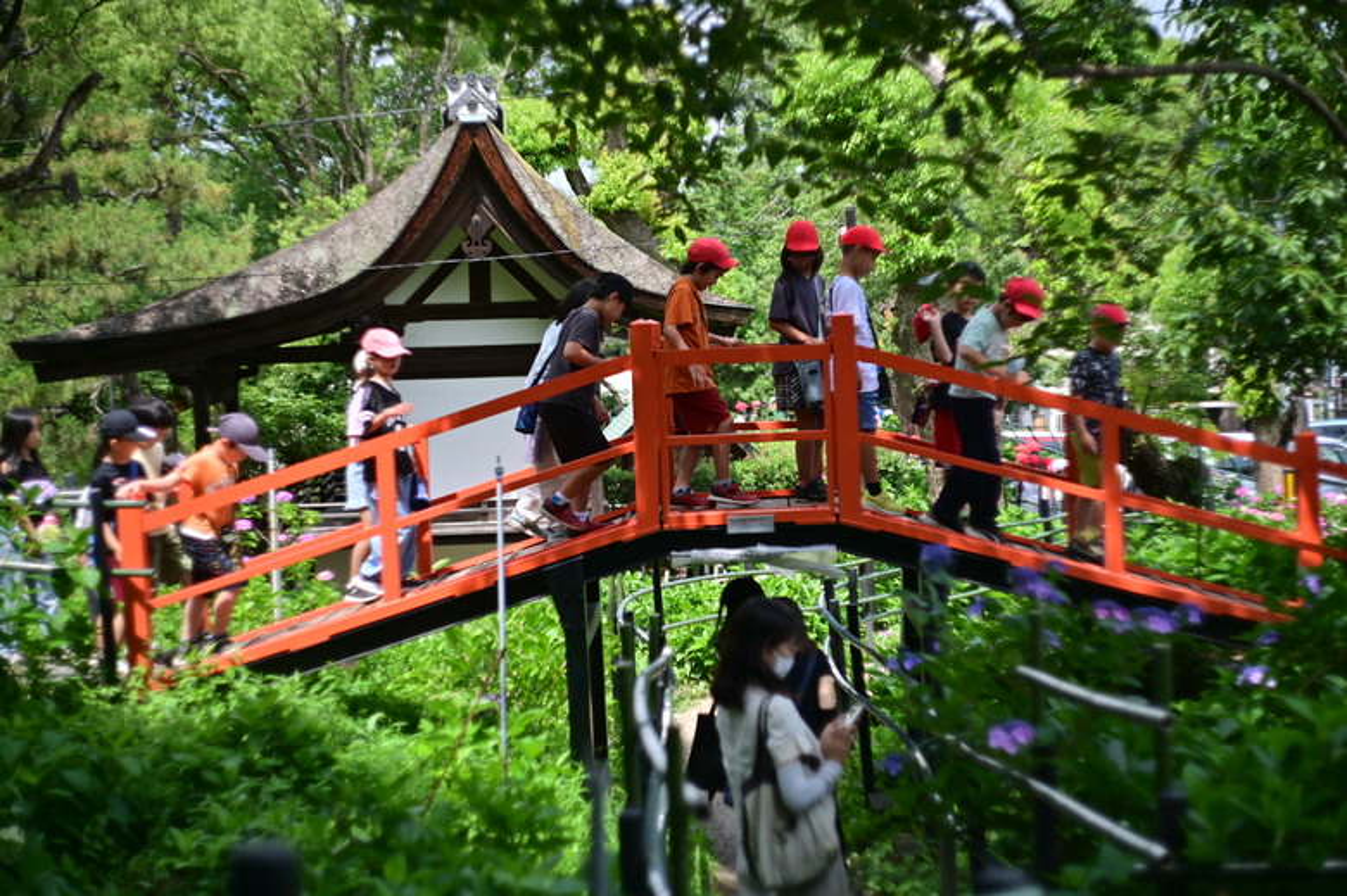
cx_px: 674
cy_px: 448
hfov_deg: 39.6
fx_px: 1870
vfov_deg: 27.0
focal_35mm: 50
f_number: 2
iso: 160
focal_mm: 50
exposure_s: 1/4000
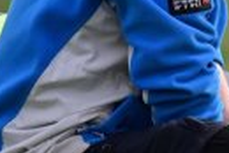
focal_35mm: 1524
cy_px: -55
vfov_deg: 0.9
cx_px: 284
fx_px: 9705
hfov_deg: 1.4
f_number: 6.3
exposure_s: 1/4000
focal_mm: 400
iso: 1000
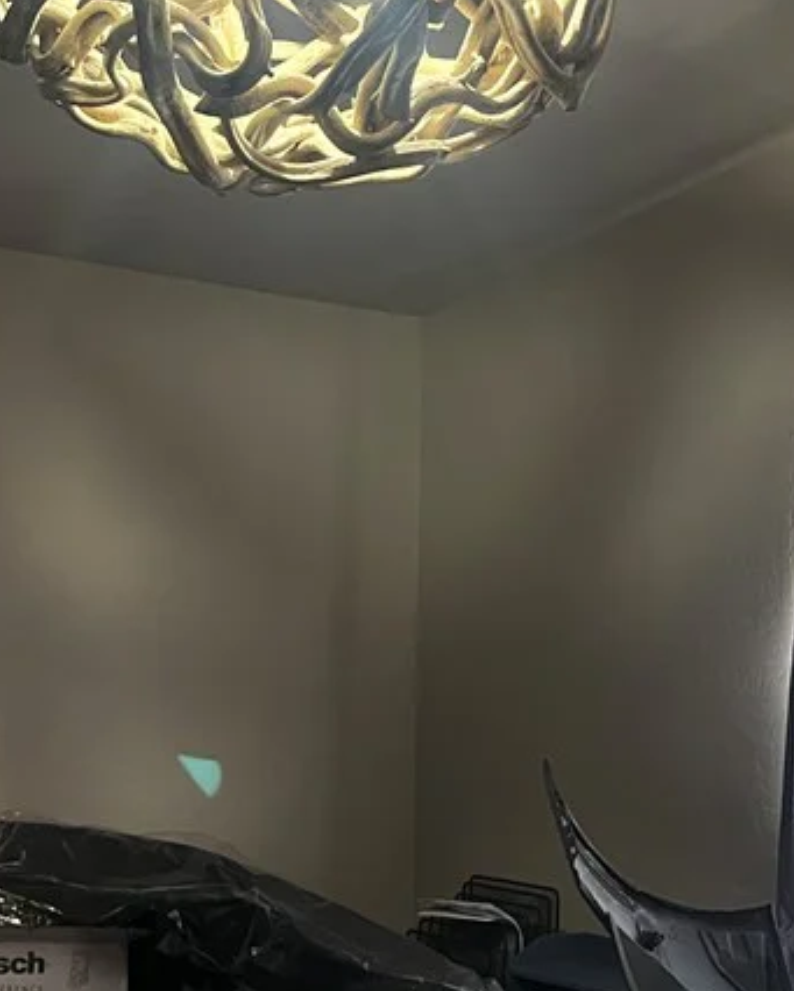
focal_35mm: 61
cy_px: 314
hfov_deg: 24.8
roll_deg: -0.9
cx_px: 231
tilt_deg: +10.2
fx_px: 1791
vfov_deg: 30.7
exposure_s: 1/60
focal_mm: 5.1
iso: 320
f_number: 1.6
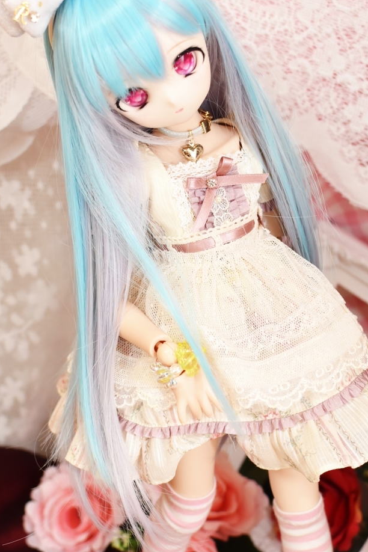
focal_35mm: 69
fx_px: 1053
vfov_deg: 29.3
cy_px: 327
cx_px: 206
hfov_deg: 19.8
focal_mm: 35
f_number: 3.5
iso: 800
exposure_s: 1/60
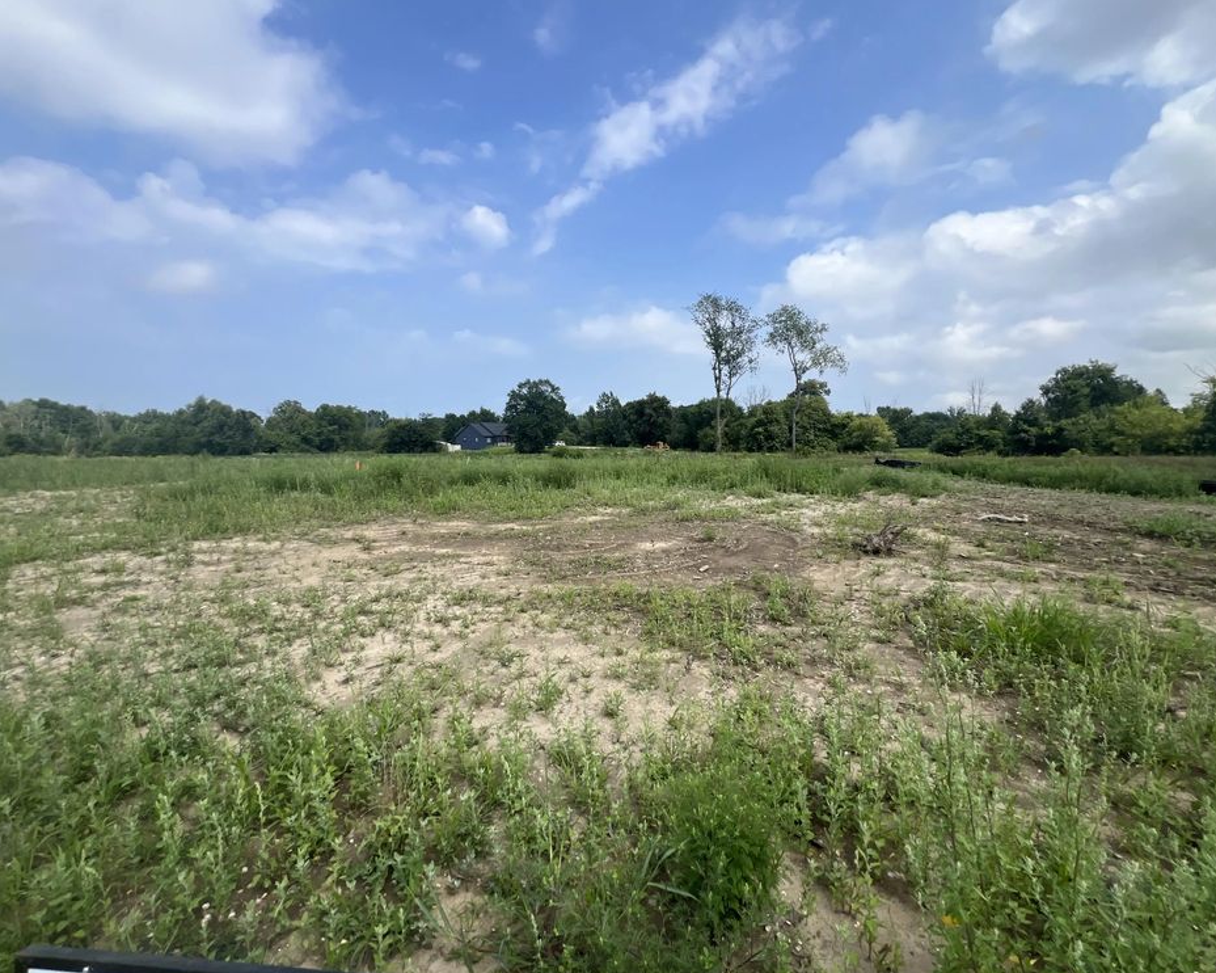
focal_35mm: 14
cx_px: 607
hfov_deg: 100.7
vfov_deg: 88.0
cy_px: 480
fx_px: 504
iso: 32
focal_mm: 1.57
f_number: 1.8
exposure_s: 1/1488
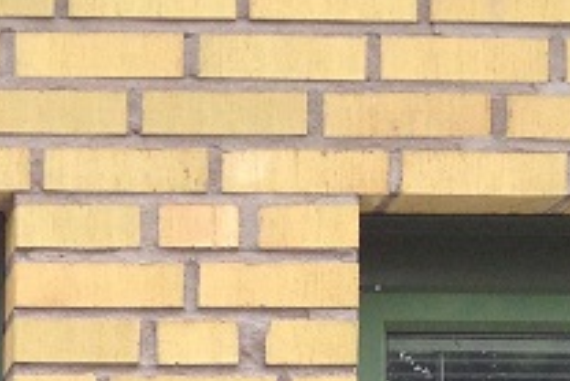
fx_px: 2773
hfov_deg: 11.2
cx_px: -304
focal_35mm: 175
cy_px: 973
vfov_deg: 7.3
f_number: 2.4
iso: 64
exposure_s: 1/196
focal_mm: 4.28
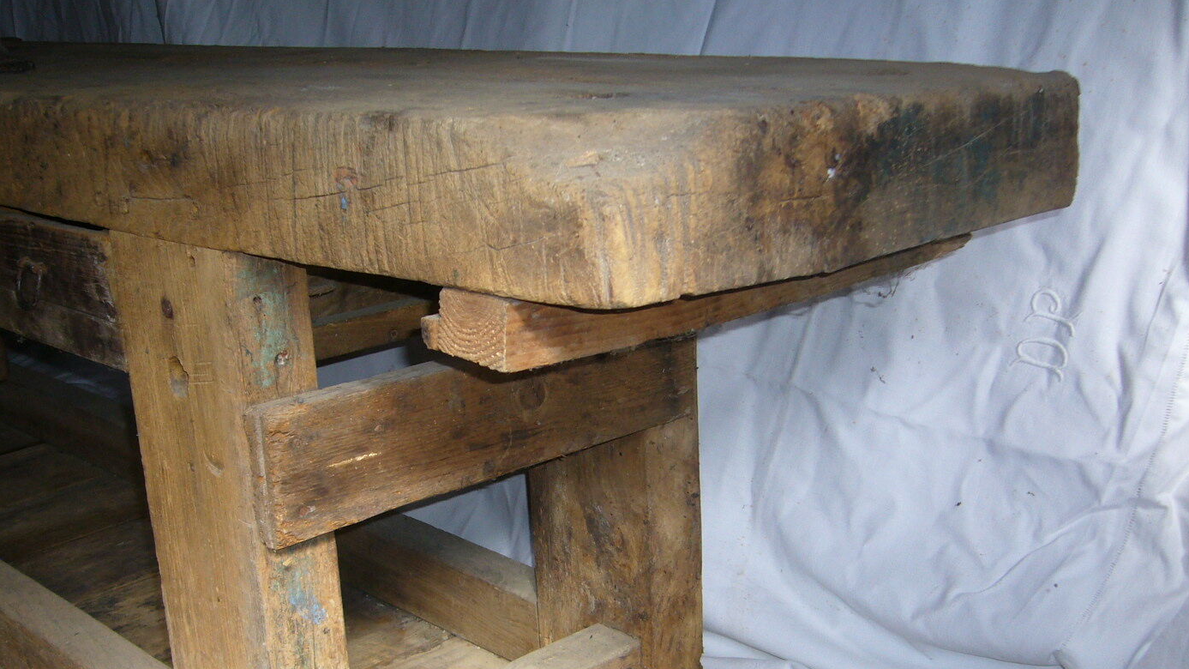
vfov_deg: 26.8
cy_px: 498
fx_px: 1387
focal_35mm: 44
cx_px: 548
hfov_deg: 46.4
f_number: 2.8
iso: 80
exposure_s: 1/60
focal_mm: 5.8
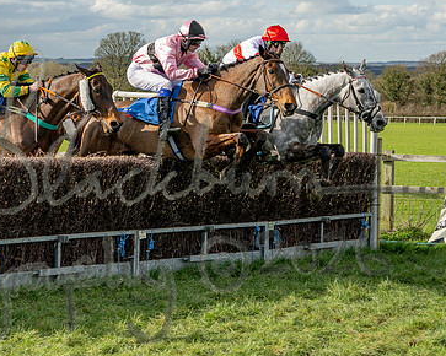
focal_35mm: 117
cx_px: 57
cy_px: 105
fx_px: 1544
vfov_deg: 13.1
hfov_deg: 16.3
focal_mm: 38
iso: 200
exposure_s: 1/1250
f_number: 4
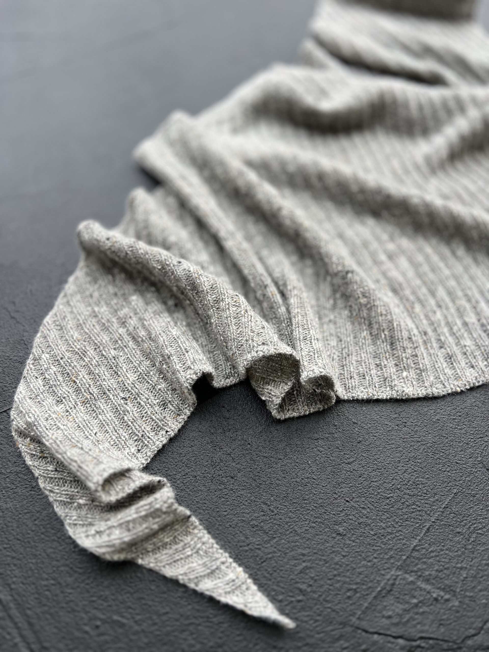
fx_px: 490
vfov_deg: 67.3
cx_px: 244
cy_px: 326
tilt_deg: -60.0
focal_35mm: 26
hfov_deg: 53.1
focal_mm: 5.7
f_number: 1.5
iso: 100
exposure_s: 1/121
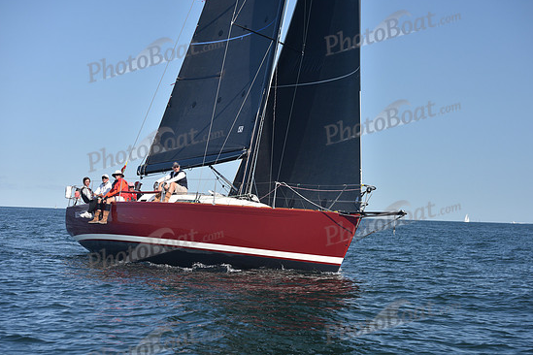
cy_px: 184
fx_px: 1096
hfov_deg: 27.3
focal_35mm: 74
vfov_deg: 18.4
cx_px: 275
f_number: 5
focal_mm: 70
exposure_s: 1/800
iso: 250
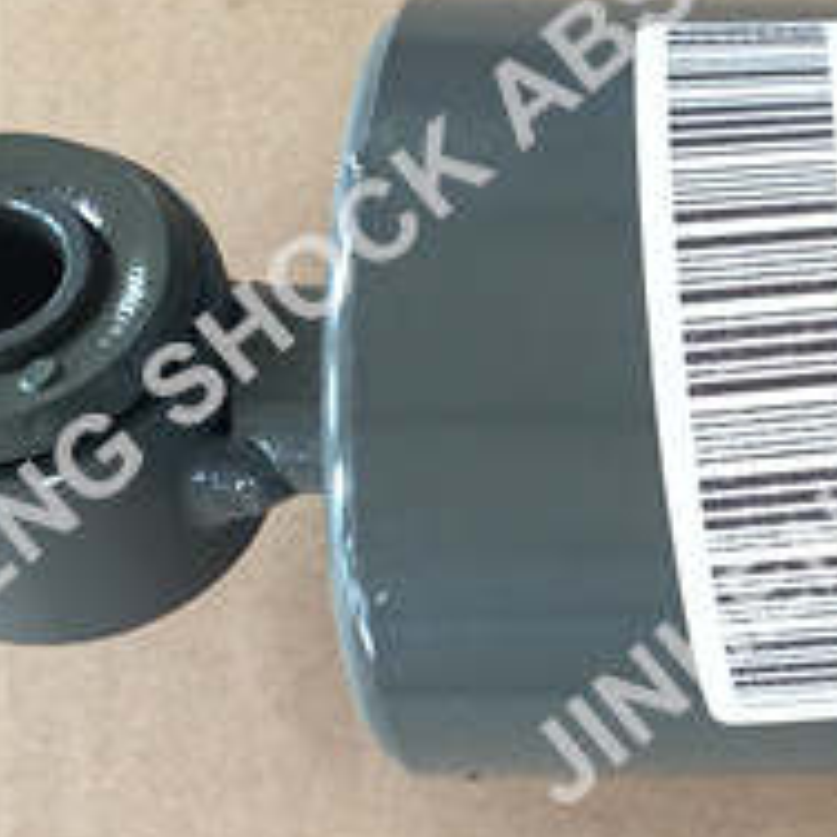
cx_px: 1296
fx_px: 3091
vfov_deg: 15.4
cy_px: 490
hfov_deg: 14.3
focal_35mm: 113
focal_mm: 4.12
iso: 80
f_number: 2.2
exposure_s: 1/30
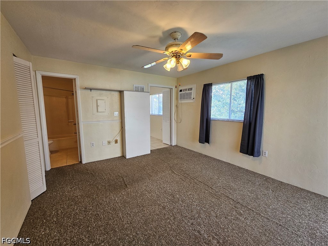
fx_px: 123
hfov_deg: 106.2
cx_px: 164
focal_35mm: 13
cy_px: 123
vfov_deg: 89.9
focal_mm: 2.2
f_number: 2.2
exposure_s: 1/60
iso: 80
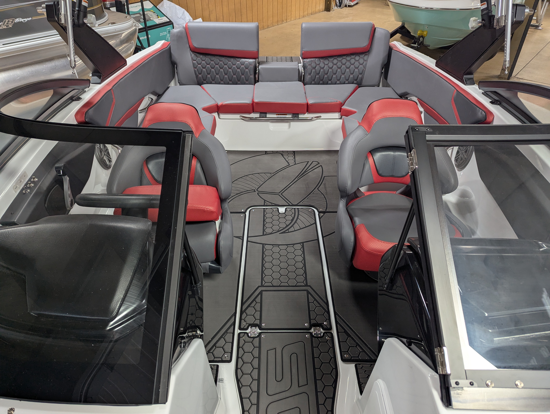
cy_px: 207
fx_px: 382
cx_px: 275
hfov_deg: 71.5
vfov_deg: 56.9
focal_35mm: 24
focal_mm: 6.81
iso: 149
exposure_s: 1/60
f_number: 1.85
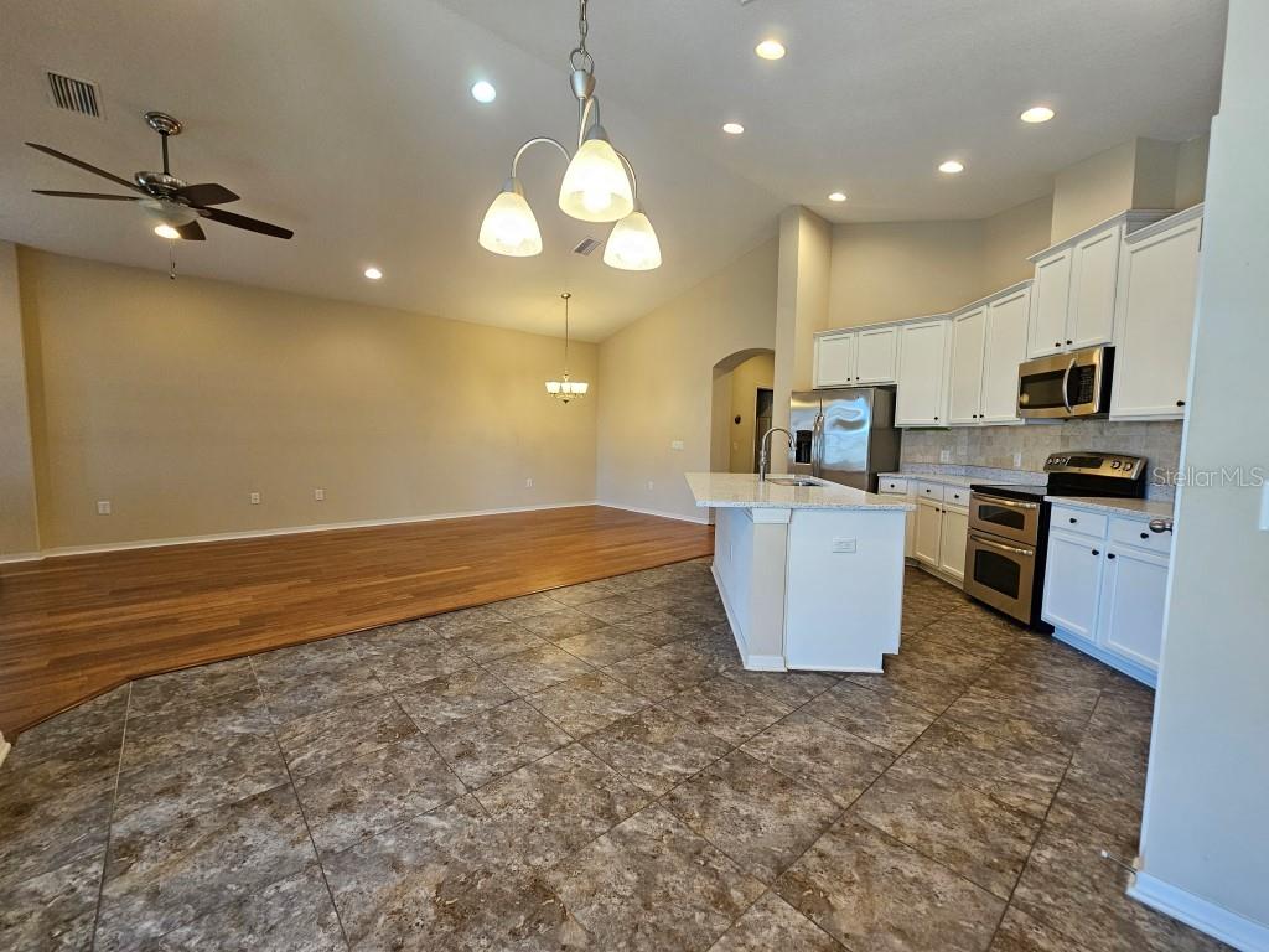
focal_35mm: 13
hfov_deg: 106.2
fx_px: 477
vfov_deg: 89.9
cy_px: 476
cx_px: 634
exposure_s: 1/60
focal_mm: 2.2
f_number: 2.2
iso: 200
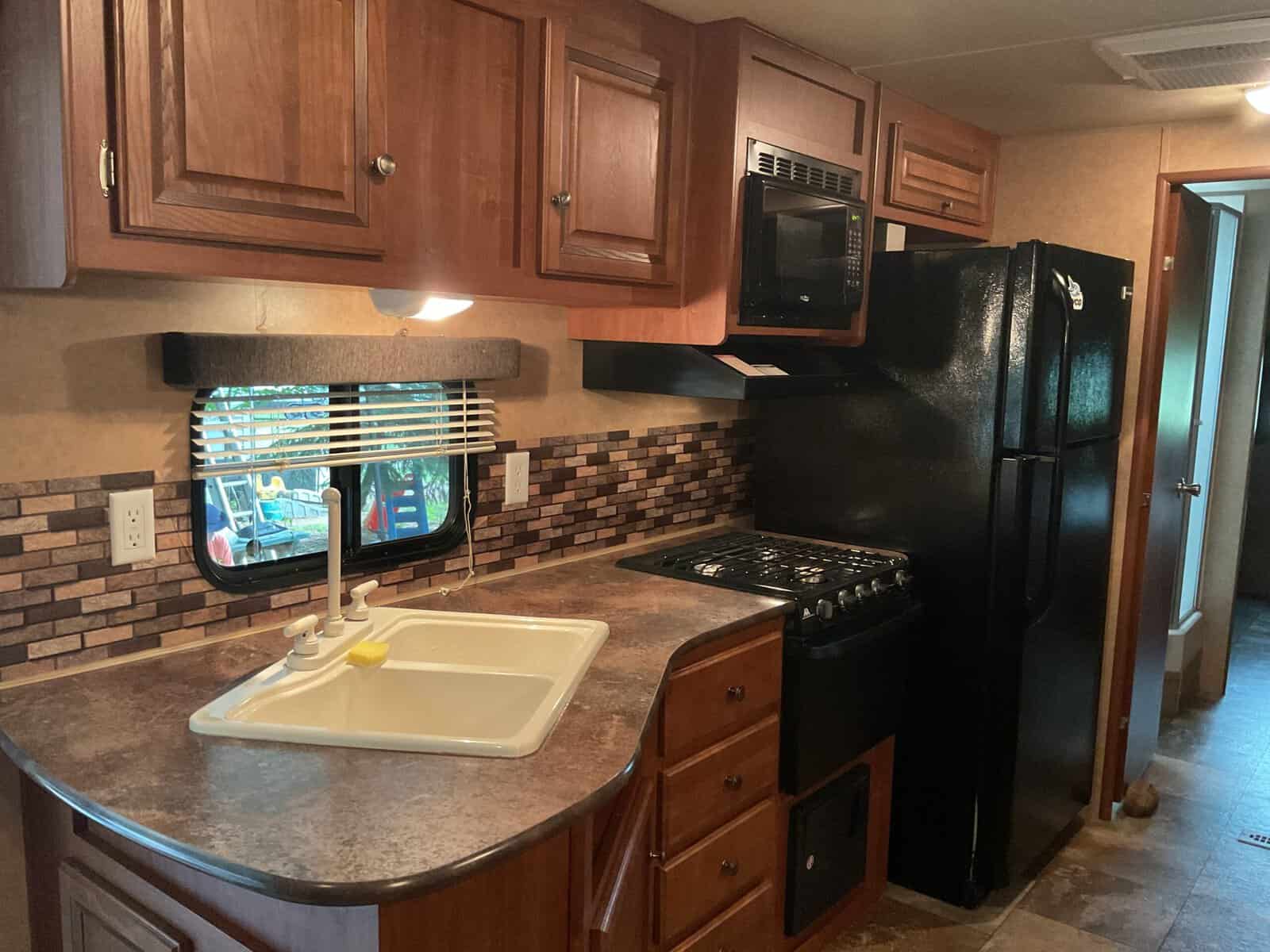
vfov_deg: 48.2
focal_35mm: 29
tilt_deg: -7.4
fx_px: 1064
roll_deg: -1.2
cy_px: 476
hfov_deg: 61.7
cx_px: 635
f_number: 1.8
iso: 500
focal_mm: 3
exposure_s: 1/30
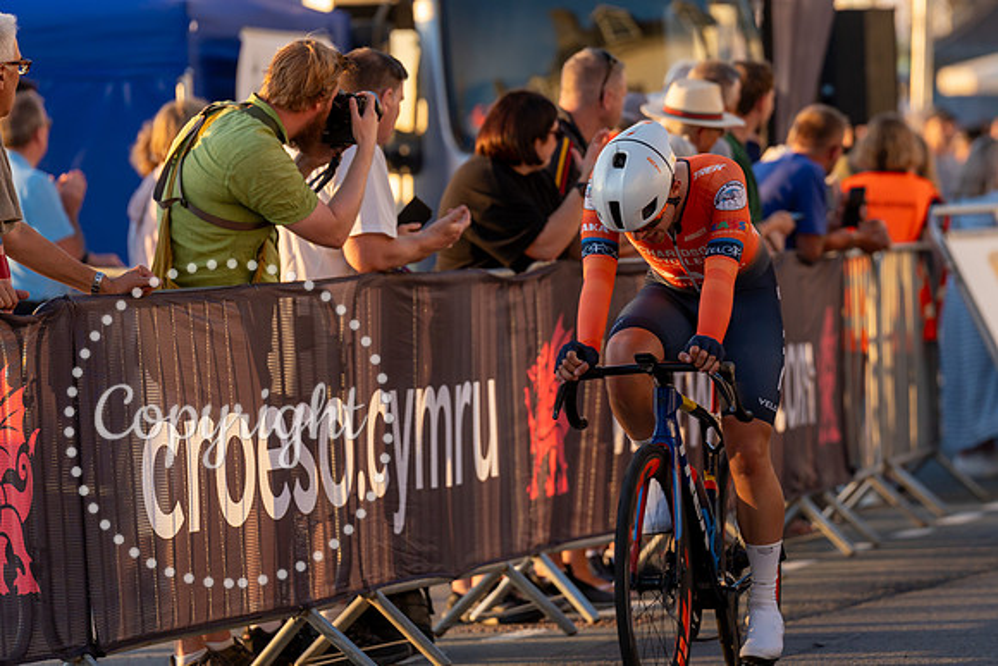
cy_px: 233
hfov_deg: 7.9
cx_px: 649
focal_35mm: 260
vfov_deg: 5.3
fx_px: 7217
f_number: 3.5
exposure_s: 1/1000
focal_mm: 200
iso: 200
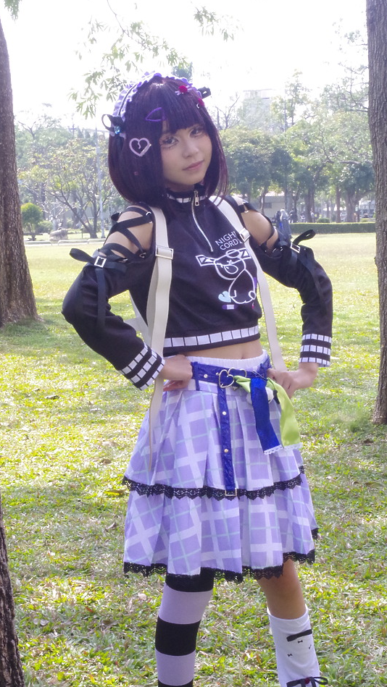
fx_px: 1131
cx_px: 203
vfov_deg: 33.8
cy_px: 380
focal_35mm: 62
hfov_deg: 19.4
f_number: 4.5
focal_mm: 32
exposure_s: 1/60
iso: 2000
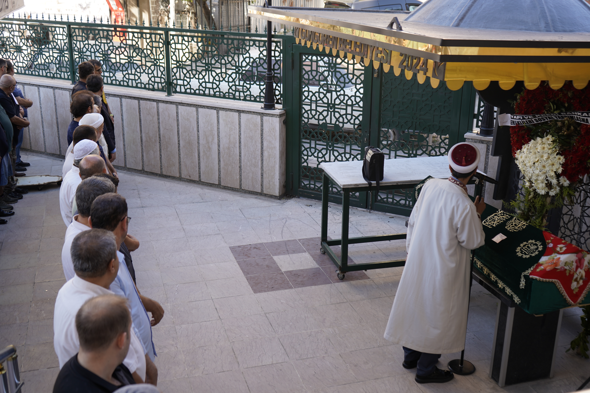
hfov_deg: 50.7
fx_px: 623
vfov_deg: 35.1
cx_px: 295
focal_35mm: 38
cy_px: 196
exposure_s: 1/160
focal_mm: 38
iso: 160
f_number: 4
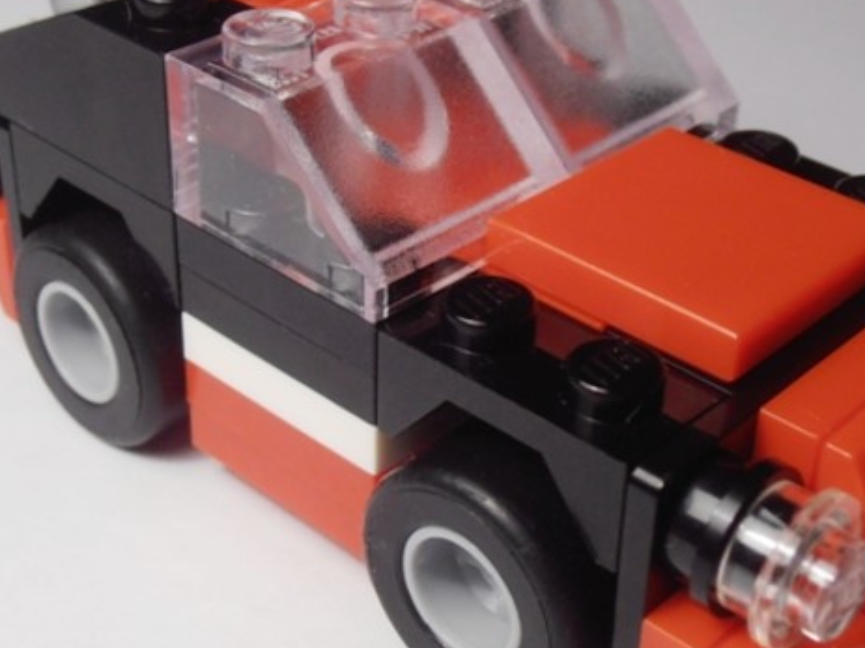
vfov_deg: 20.4
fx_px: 1799
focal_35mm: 72
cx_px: 497
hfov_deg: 27.0
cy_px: 274
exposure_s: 1/80
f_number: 3.9
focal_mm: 6.61
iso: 80
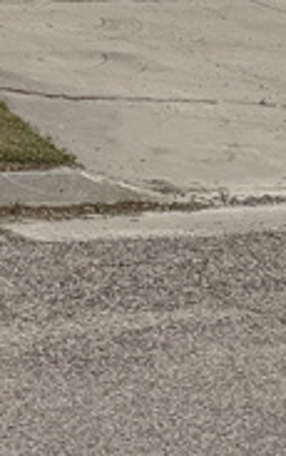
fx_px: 1764
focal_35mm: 142
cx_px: -525
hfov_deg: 8.1
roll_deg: -0.9
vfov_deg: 13.5
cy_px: -299
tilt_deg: -0.1
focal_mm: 6.76
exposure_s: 1/7353
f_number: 1.78
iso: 80
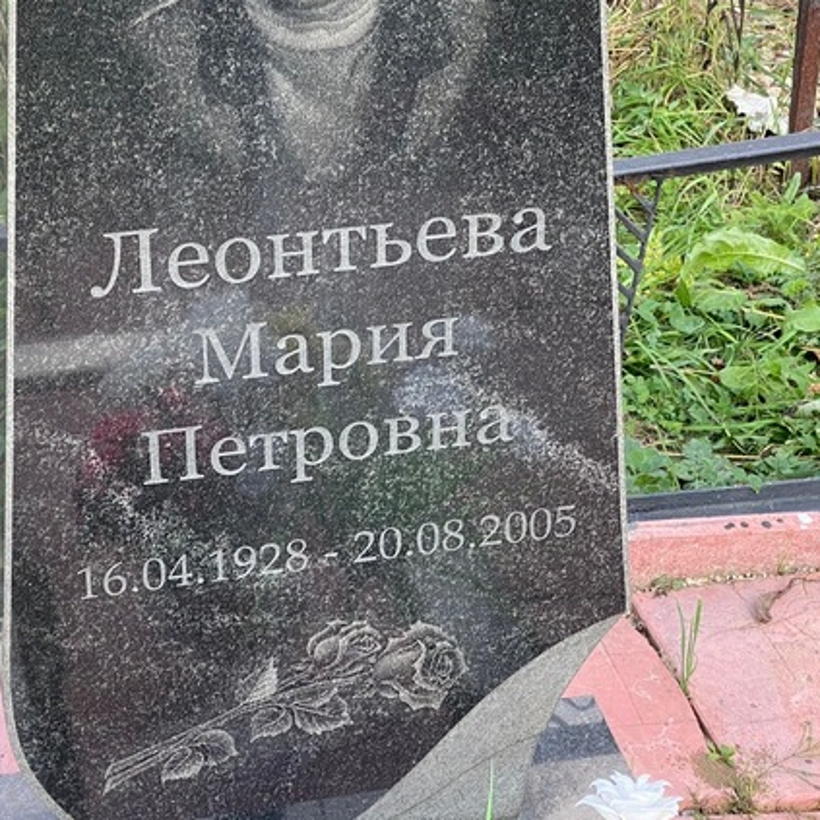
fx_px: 2332
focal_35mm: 87
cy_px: 287
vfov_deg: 19.9
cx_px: 357
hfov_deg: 19.9
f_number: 2
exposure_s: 1/122
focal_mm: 6
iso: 32
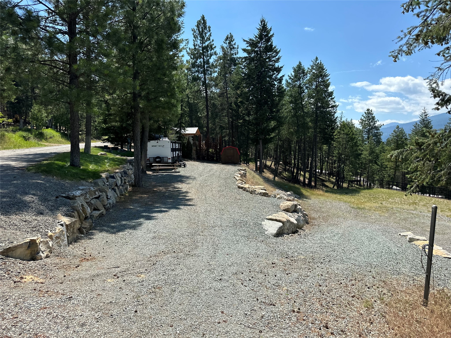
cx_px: 226
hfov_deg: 71.6
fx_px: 313
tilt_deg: -2.2
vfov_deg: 56.8
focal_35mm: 24
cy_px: 169
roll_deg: -0.2
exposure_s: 1/3472
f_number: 1.78
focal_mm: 6.86
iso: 80
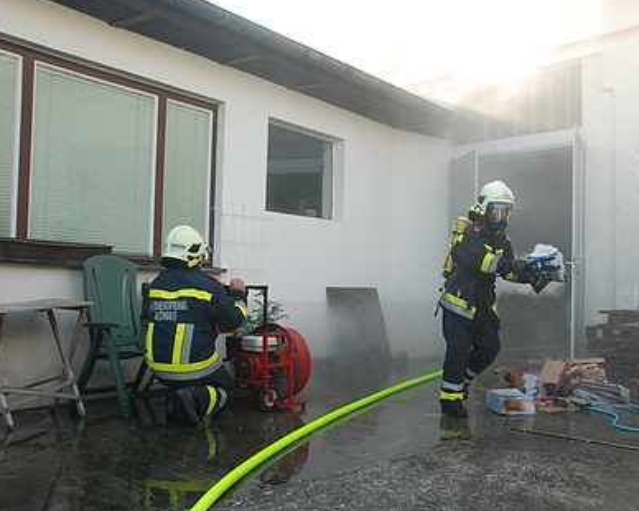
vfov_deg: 39.1
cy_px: 255
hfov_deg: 47.8
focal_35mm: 38
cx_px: 375
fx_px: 718
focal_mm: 22
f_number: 8
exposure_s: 1/250
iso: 800
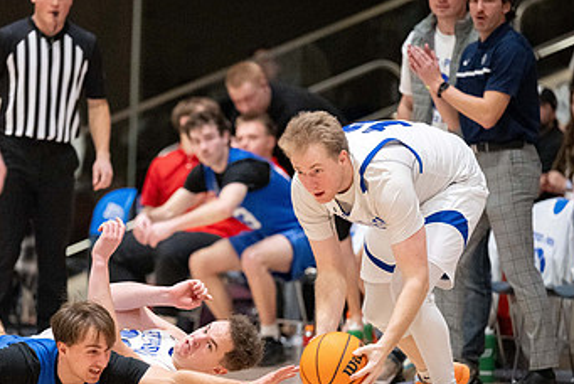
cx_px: 177
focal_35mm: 340
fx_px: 5426
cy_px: 311
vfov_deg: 4.0
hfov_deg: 6.1
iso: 6400
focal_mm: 200
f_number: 2.8
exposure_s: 1/500
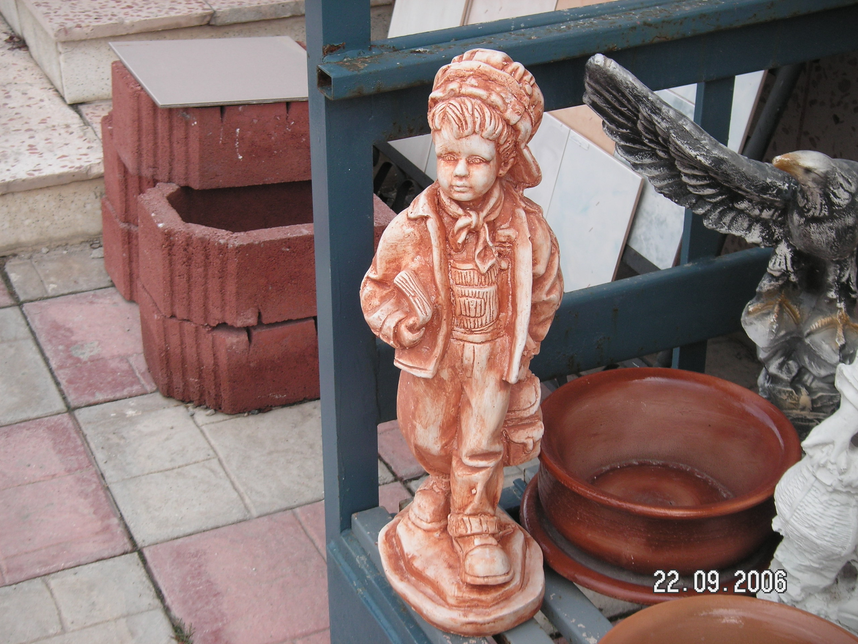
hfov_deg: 33.2
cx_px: 429
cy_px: 322
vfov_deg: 25.2
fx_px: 1438
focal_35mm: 58
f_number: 3.7
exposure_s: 1/180
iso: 50
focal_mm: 9.7
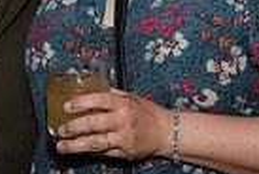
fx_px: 1067
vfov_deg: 8.9
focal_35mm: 148
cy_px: -137
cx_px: 6
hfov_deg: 13.7
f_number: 5.6
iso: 800
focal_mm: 35
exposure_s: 1/125
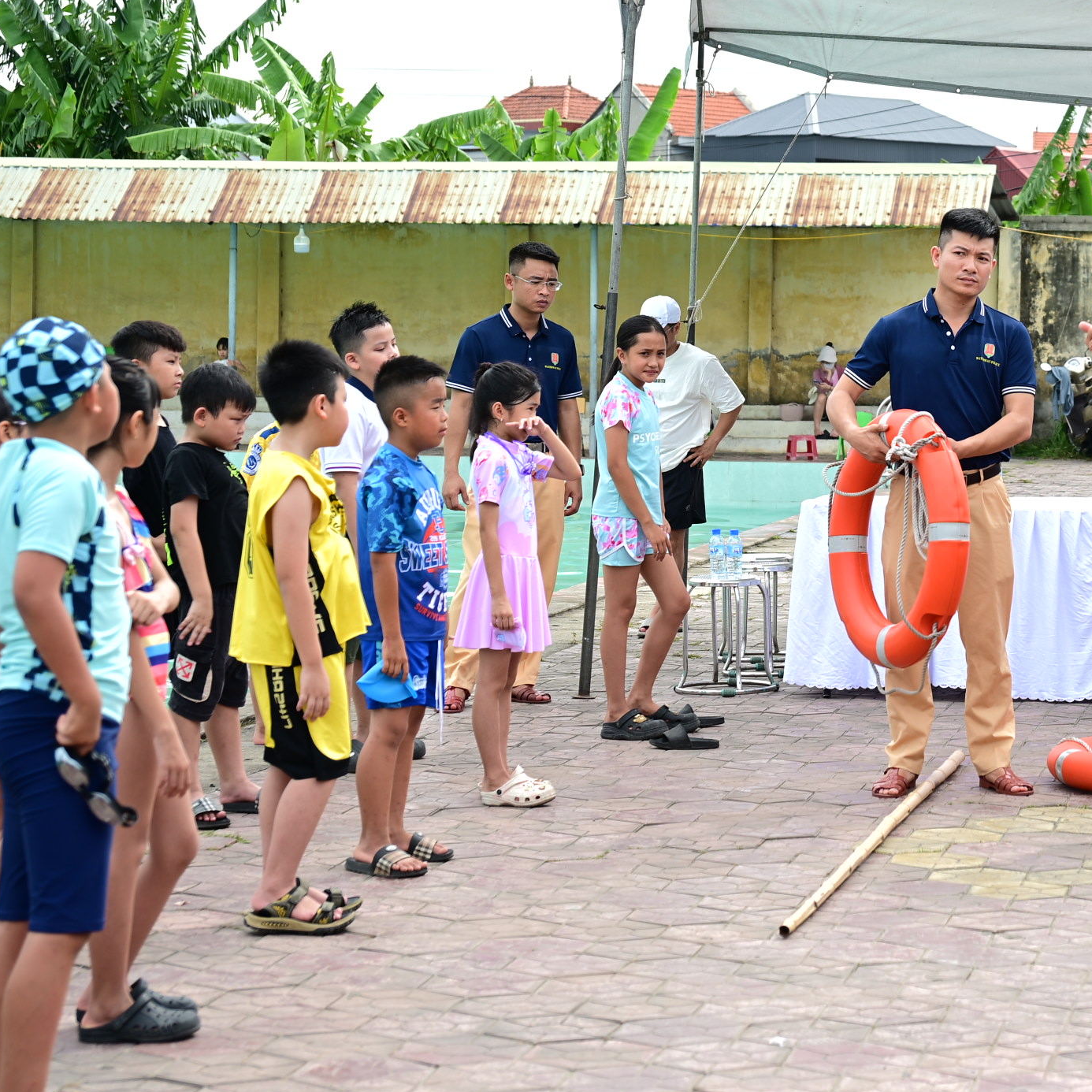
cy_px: 358
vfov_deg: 19.4
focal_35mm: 89
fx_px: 3176
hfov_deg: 19.0
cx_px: 1093
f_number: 4
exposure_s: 1/160
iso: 50
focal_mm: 48
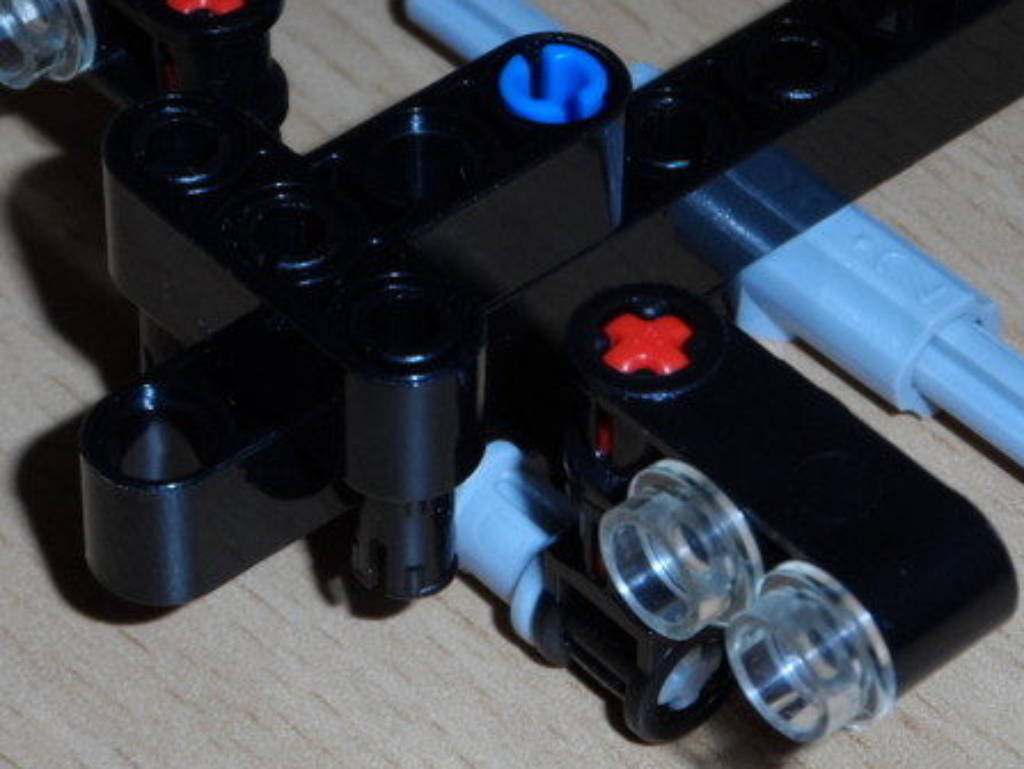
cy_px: 228
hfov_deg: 11.2
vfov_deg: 8.4
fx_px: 5240
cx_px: 591
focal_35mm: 177
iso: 100
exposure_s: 1/60
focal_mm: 14.3
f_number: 4.5
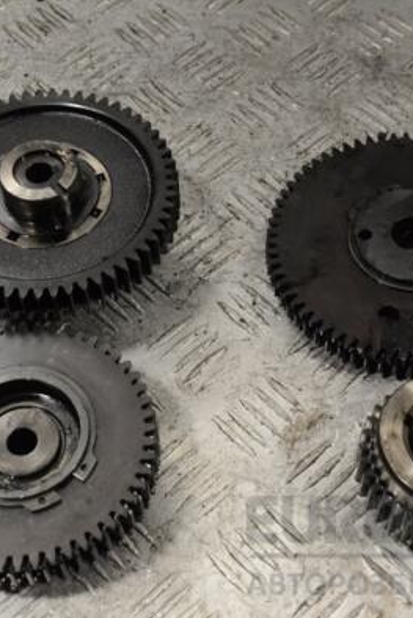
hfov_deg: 21.3
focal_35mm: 64
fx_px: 1100
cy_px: 311
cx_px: 217
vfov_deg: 31.4
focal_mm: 28
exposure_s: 1/320
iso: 3200
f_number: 9
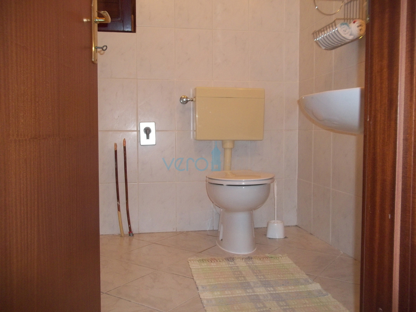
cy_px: 156
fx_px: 385
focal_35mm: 32
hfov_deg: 56.8
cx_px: 208
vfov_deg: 44.2
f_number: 2.9
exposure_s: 1/30
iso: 160
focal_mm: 5.7
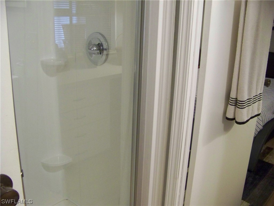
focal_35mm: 36
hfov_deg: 51.4
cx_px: 137
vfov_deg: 39.7
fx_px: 285
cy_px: 103
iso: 400
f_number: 2.8
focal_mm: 5.85
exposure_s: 1/30
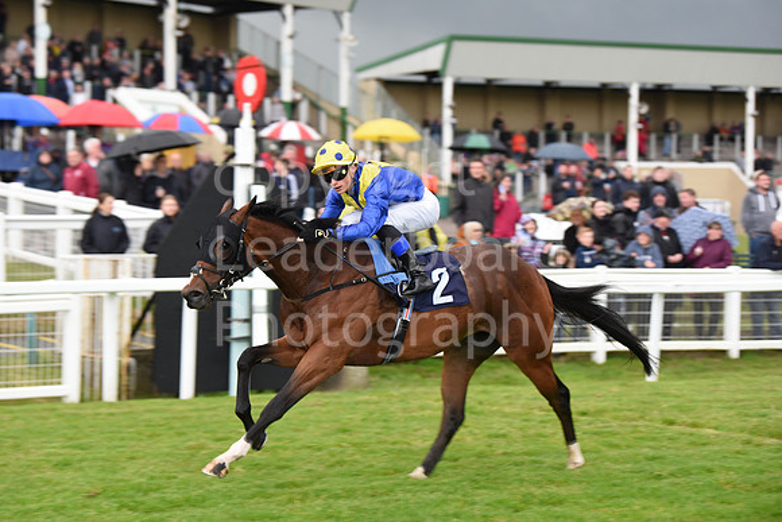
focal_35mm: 112
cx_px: 391
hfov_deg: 18.3
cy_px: 261
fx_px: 2433
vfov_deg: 12.2
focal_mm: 112
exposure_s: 1/500
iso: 1250
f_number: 3.5
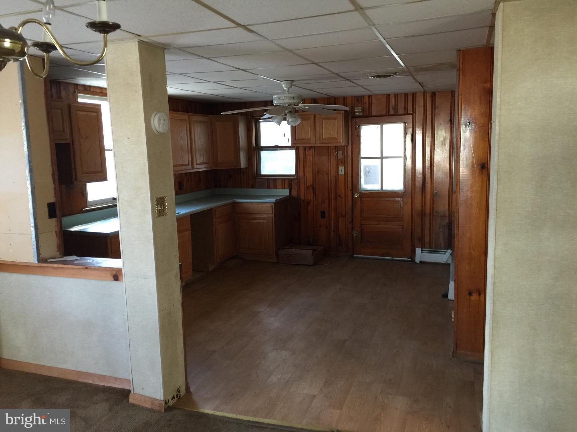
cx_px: 288
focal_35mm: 29
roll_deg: +2.1
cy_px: 216
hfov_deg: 61.7
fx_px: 483
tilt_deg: -8.3
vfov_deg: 48.2
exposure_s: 1/15
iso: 64
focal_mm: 4.15
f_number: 2.2
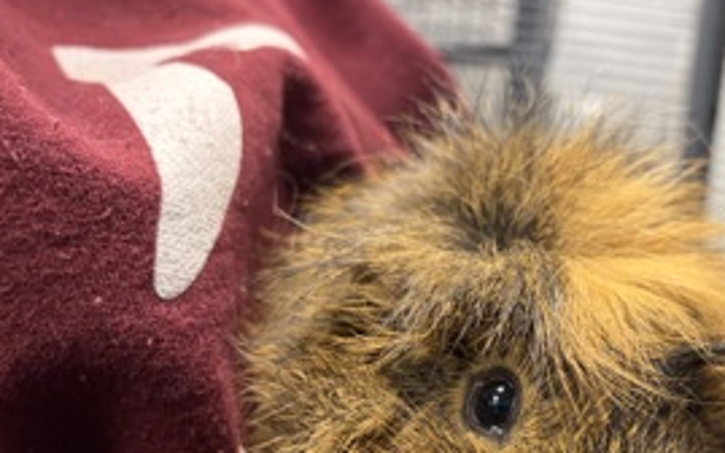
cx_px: 469
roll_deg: -6.3
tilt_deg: -6.7
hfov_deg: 45.7
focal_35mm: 43
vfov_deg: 28.9
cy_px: 390
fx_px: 849
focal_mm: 5.96
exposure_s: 1/60
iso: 200
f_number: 1.6
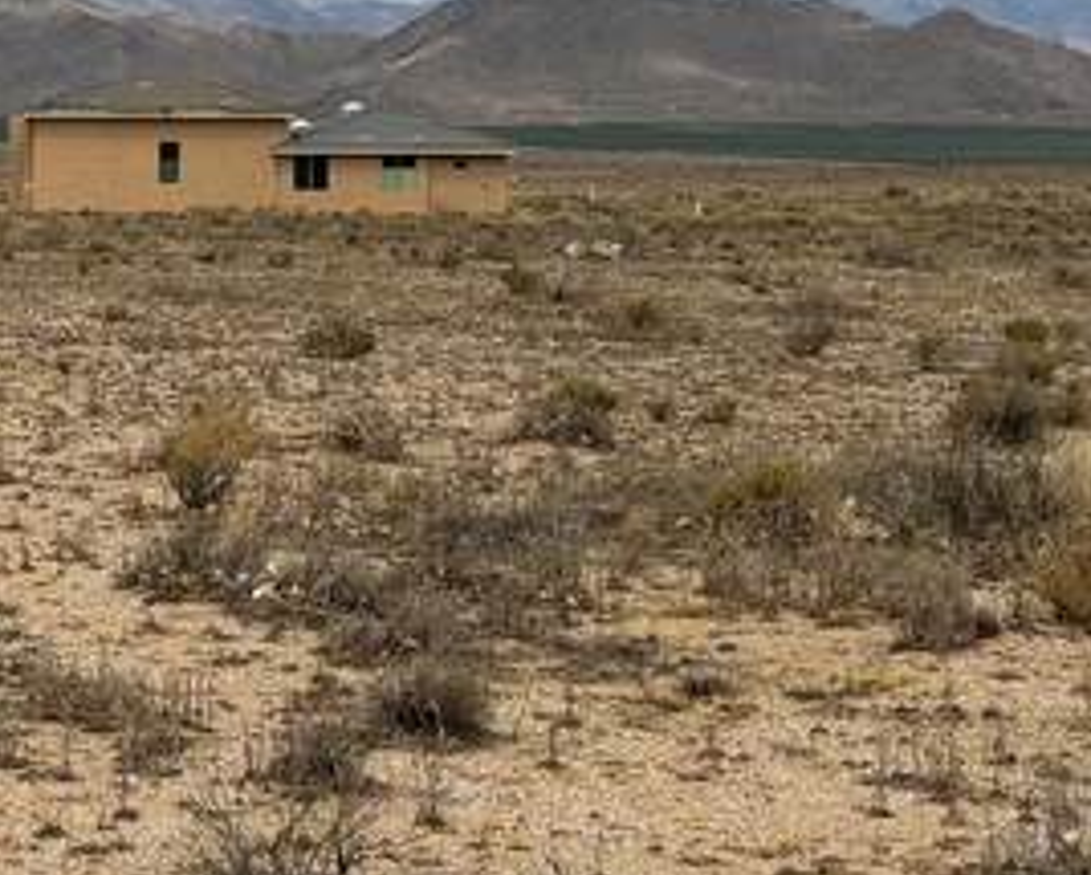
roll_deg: -0.2
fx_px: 3911
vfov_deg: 12.7
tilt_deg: -2.8
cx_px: -8
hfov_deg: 15.6
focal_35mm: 121
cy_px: 244
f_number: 1.6
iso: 50
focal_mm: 5.96
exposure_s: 1/6711
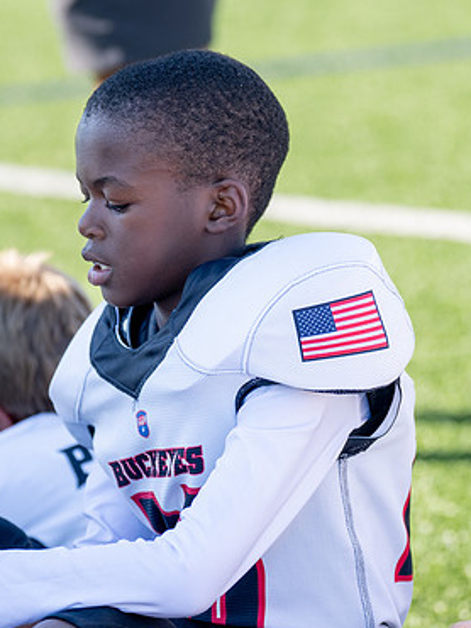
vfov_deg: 9.7
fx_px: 3721
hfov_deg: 7.2
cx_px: 155
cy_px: 288
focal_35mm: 205
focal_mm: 104
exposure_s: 1/1250
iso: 320
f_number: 2.8
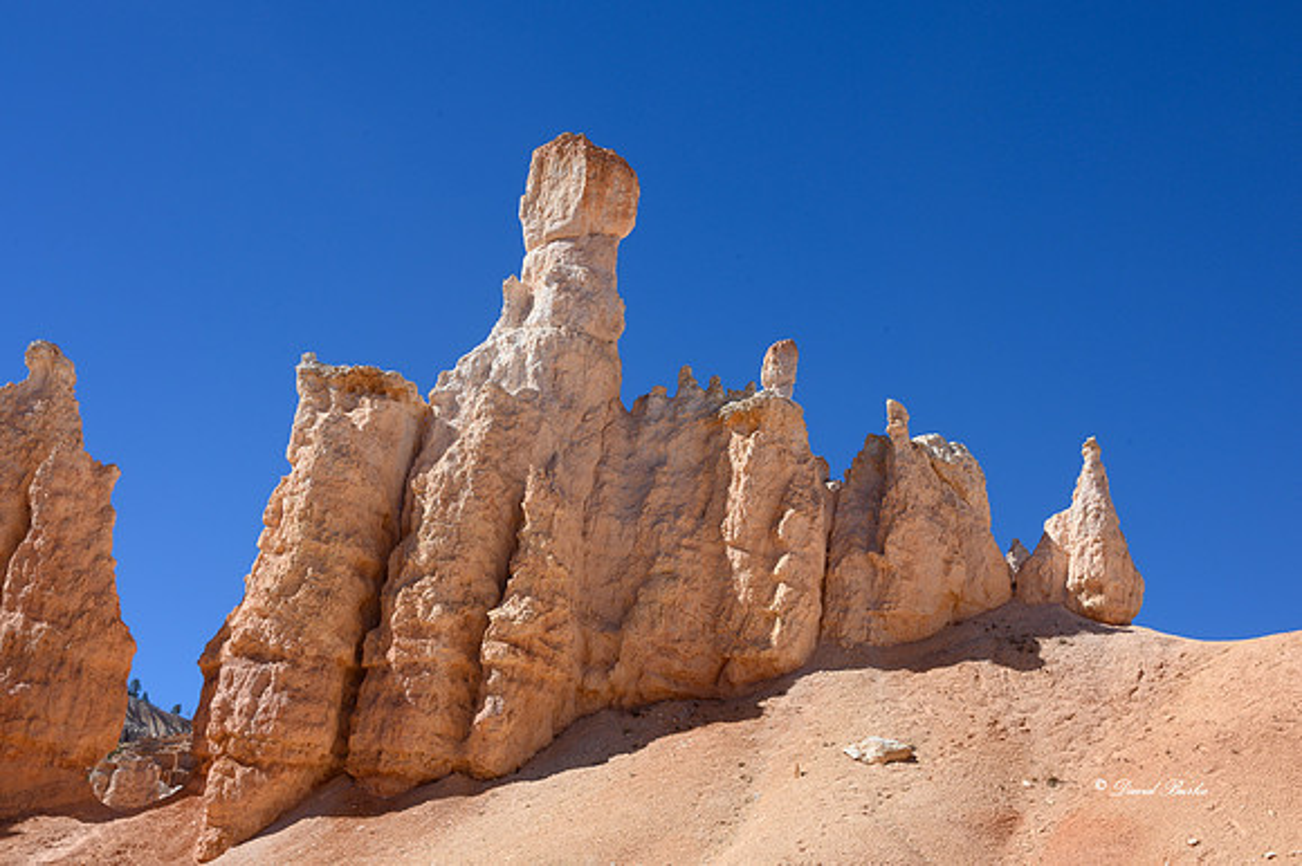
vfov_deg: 30.9
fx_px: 1565
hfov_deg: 45.2
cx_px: 670
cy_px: 441
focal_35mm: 43
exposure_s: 1/160
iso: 100
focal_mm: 42
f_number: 16
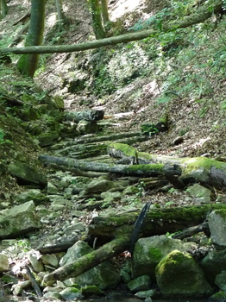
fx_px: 1037
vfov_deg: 16.4
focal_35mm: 119
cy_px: 50
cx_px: 41
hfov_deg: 12.4
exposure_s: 1/30
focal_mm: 11.5
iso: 400
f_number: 3.4
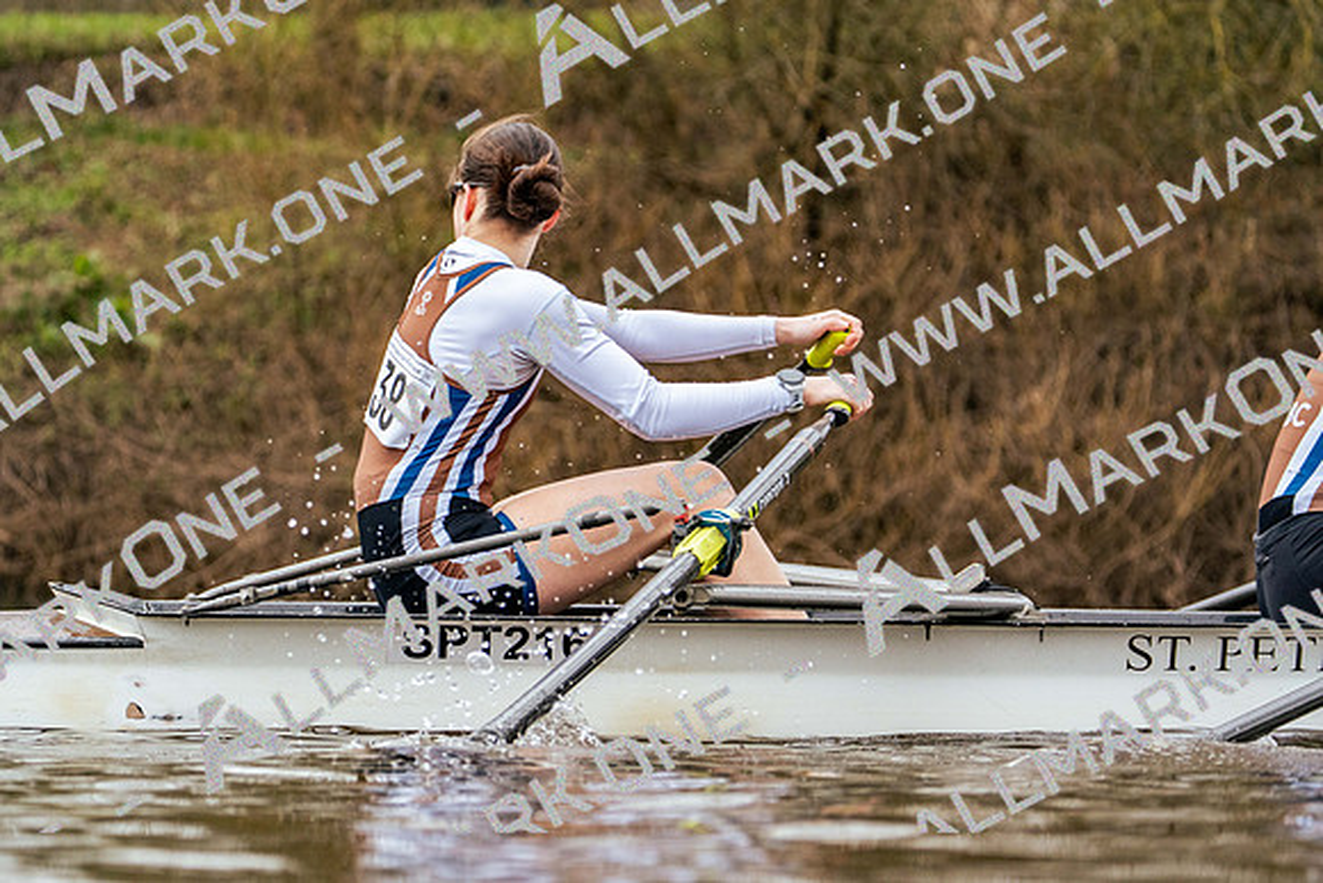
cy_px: 442
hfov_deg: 10.3
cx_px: 662
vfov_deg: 6.9
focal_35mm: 200
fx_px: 7351
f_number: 6.3
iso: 2500
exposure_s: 1/2000
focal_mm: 200
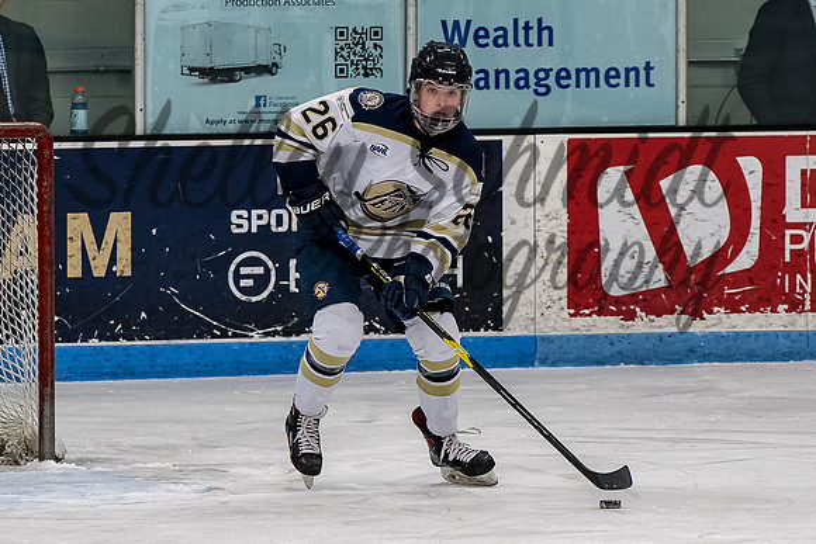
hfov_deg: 4.2
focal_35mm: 492
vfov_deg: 2.8
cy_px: 223
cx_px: 438
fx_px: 11152
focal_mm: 180
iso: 1600
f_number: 3.2
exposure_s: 1/800
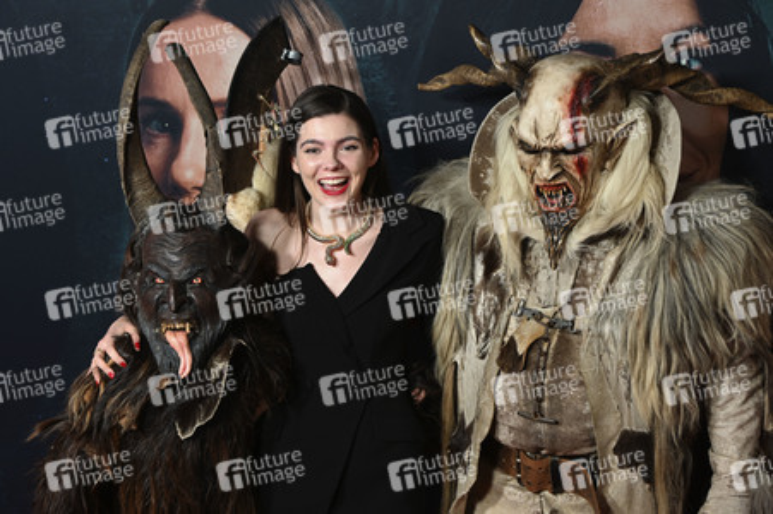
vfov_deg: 19.4
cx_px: 386
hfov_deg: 28.9
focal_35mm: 70
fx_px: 1502
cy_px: 257
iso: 1250
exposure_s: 1/100
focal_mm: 70
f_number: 6
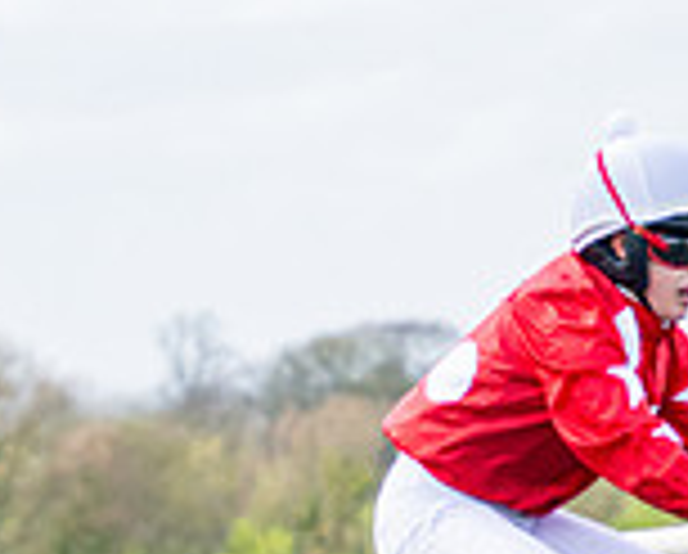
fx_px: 7997
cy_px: 620
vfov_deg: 4.0
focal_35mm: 392
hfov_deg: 4.9
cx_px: 540
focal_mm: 70
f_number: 3.5
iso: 400
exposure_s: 1/1600
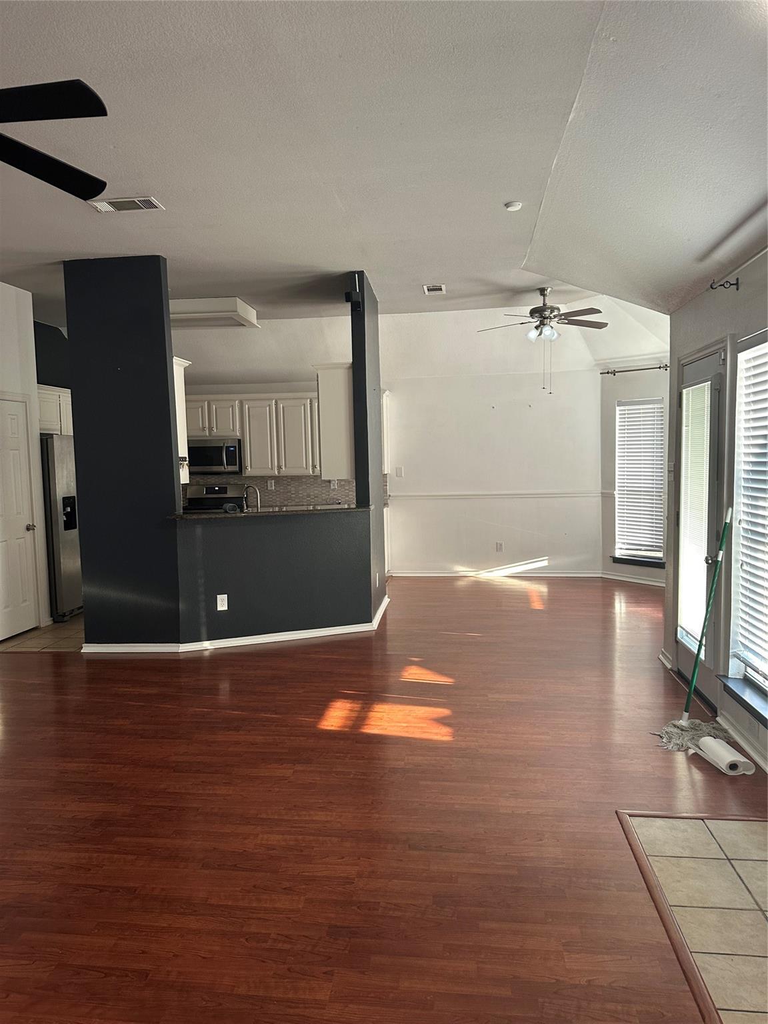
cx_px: 384
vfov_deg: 71.6
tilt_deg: -3.1
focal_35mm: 24
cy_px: 512
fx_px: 710
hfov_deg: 56.8
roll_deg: -0.9
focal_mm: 6.86
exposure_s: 1/60
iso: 160
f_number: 1.78
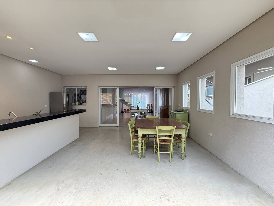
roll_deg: +0.1
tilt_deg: -0.3
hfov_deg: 102.1
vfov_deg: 85.7
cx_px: 137
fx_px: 111
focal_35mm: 14
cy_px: 103
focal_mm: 2.22
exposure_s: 1/120
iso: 320
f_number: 2.2
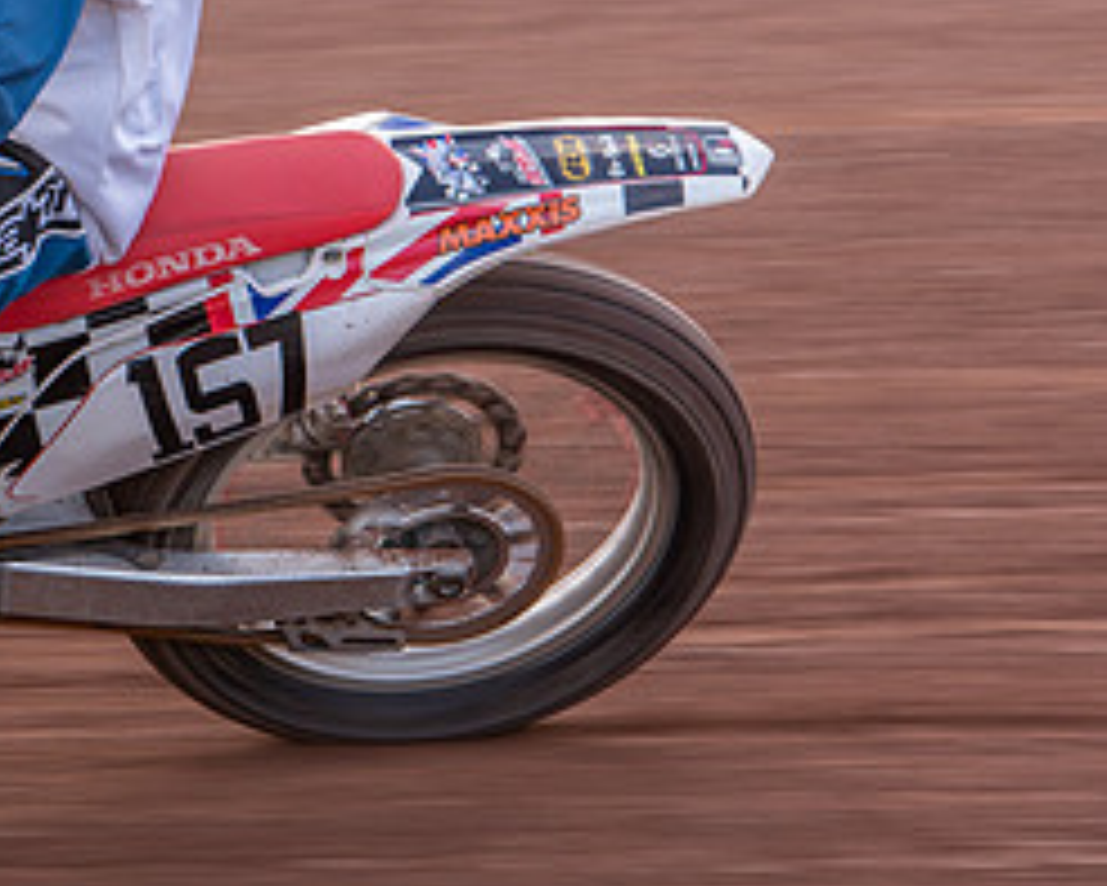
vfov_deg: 3.6
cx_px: -341
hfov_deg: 4.5
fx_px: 14126
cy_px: 110
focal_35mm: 431
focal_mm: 160
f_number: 6.3
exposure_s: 1/200
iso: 160
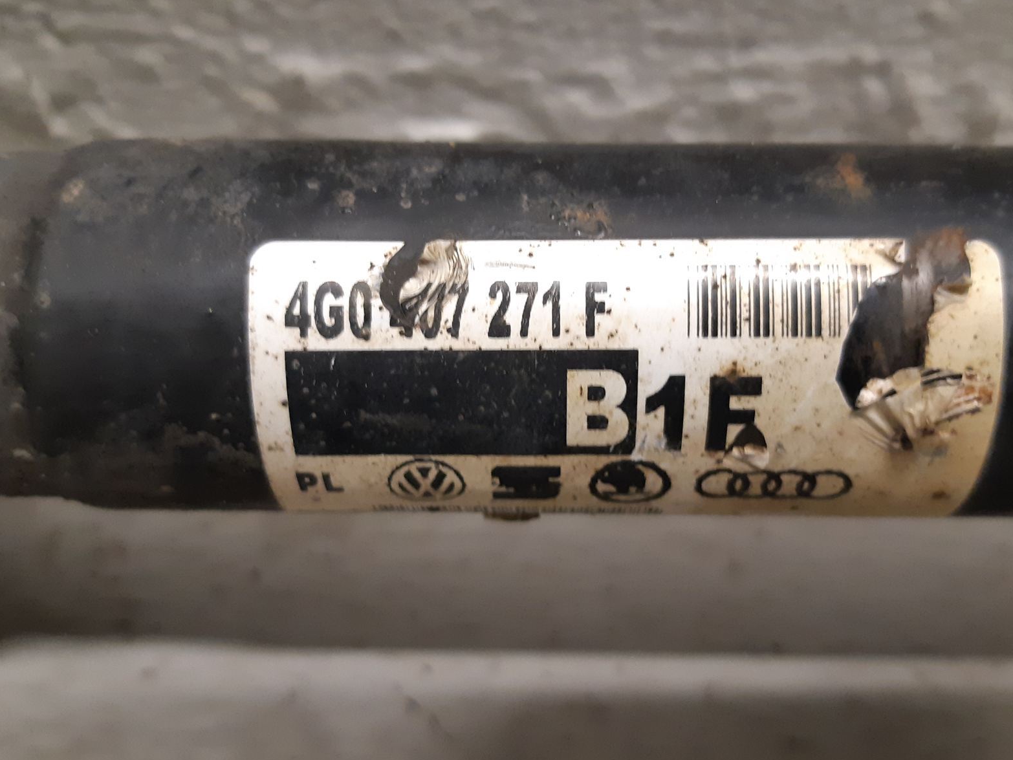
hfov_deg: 53.9
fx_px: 995
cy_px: 380
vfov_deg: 41.8
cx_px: 527
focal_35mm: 34
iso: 250
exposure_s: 1/50
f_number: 1.7
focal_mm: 3.93
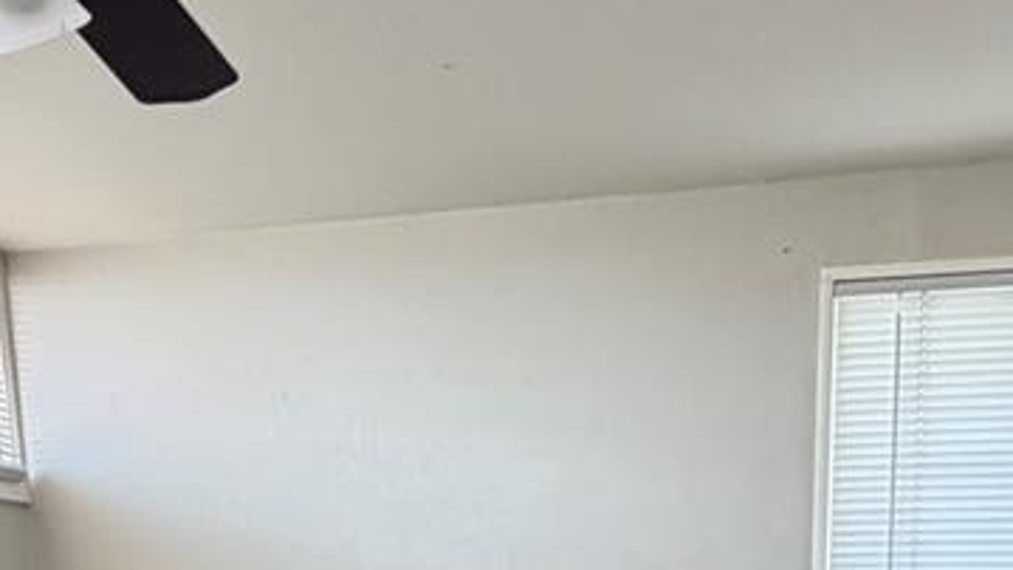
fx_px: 1370
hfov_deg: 40.1
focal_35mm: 51
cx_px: 680
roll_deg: -0.6
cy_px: 934
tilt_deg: -12.9
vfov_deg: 19.4
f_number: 2.2
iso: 200
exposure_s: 1/121
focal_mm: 2.22
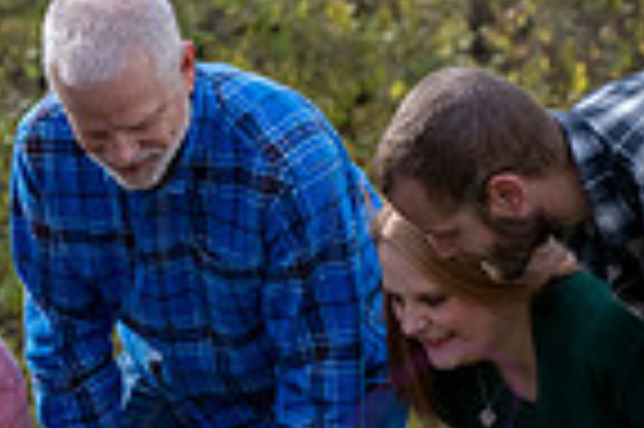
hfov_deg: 6.3
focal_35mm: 325
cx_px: 153
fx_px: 5807
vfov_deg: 4.2
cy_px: 435
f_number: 5
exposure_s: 1/800
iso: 400
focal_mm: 80
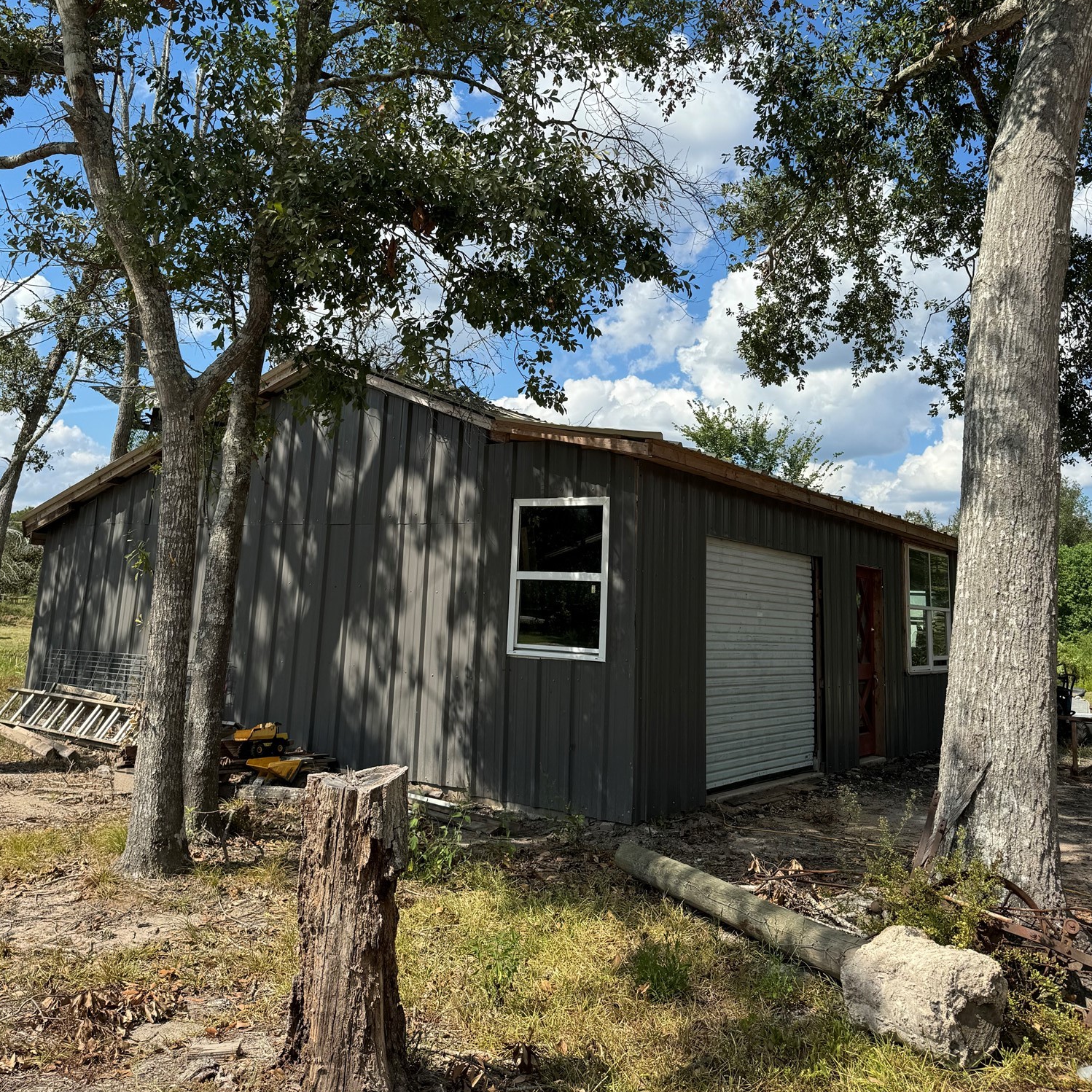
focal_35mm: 29
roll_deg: -3.0
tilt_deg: +12.3
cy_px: 406
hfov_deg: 55.6
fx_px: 1035
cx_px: 553
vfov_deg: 55.0
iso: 80
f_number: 1.78
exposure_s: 1/3597
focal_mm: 6.76
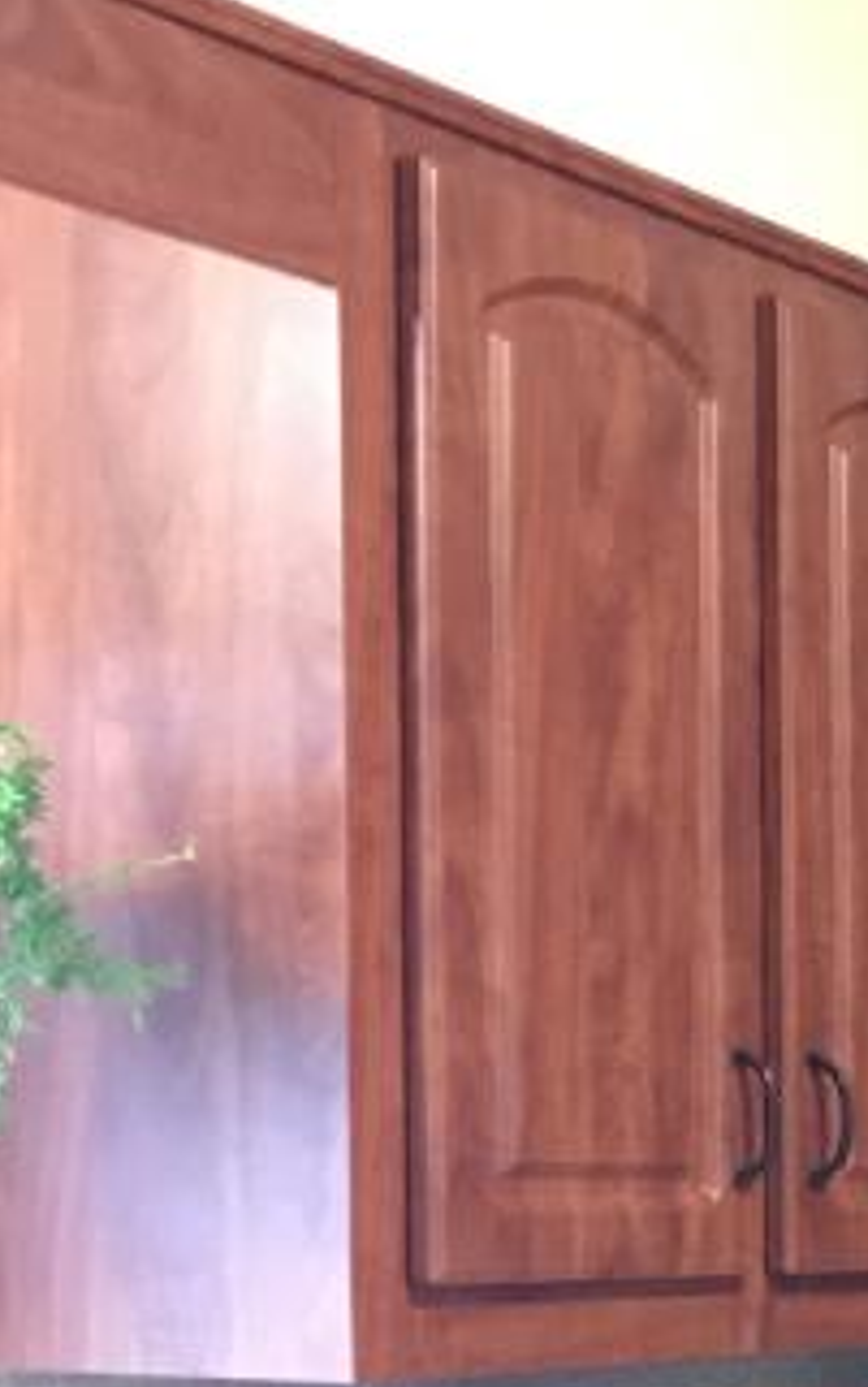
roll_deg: -0.7
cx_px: 2133
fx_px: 3704
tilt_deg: -2.3
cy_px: 1413
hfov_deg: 11.1
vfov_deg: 20.5
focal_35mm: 98
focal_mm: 4.15
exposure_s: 1/4
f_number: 2.2
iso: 160
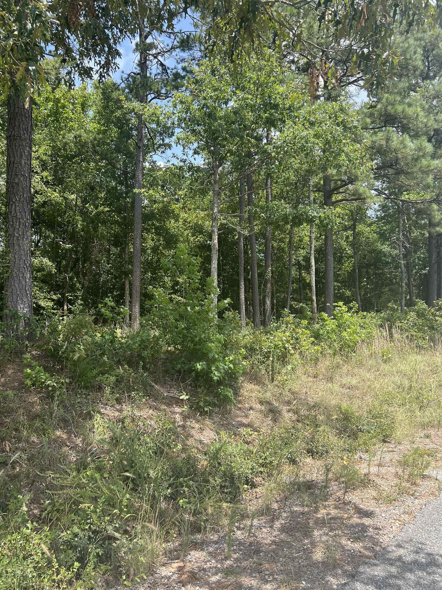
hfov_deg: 53.1
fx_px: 443
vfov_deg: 67.3
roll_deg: -0.7
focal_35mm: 26
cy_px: 295
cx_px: 221
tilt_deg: +5.4
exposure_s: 1/1135
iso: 50
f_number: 1.5
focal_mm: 5.7
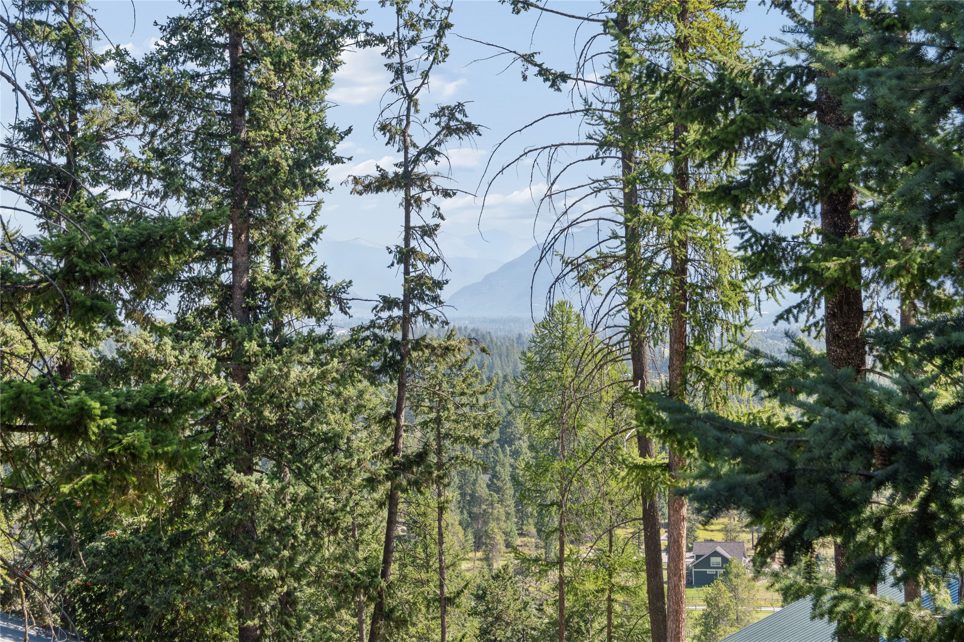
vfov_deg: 16.7
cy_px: 321
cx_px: 482
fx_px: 2196
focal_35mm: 82
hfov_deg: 24.8
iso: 100
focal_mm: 55
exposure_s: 1/160
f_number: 6.3
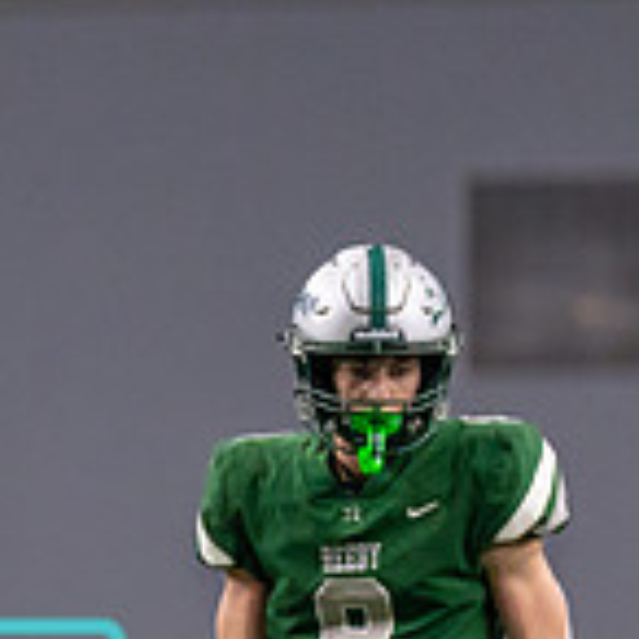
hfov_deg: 1.7
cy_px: 751
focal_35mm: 1018
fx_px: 21261
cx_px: -726
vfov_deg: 1.7
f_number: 2.8
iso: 2000
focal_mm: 200
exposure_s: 1/1000
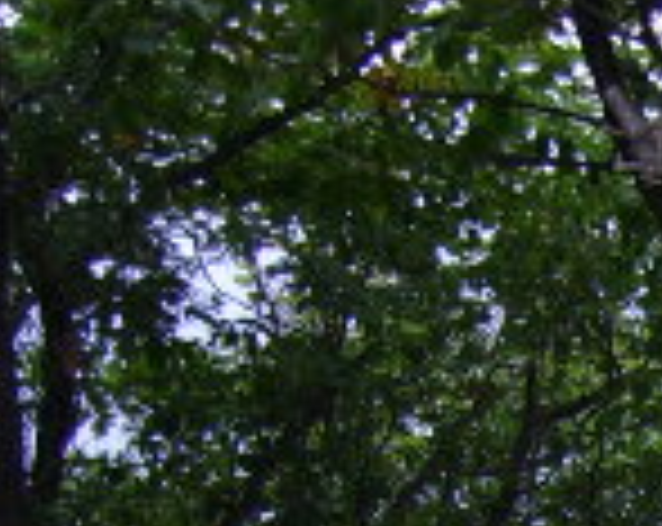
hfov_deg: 12.2
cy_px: 746
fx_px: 2914
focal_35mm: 149
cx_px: 1076
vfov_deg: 10.1
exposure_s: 1/30
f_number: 2.8
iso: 100
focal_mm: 5.95
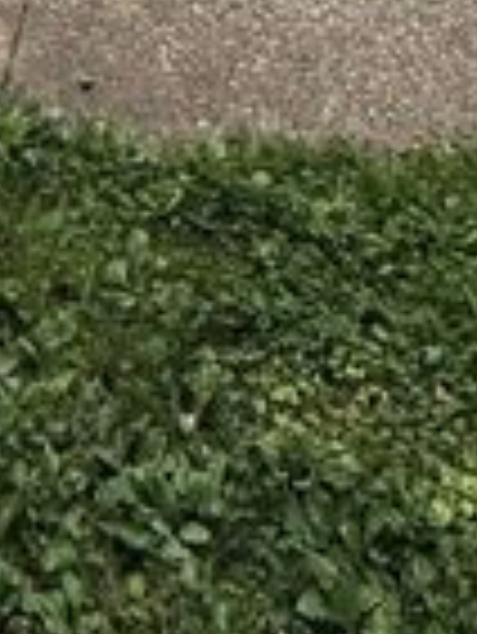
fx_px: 1211
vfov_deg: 17.6
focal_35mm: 66
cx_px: -99
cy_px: -713
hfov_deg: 20.8
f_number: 2.2
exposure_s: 1/1368
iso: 64
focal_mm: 2.22
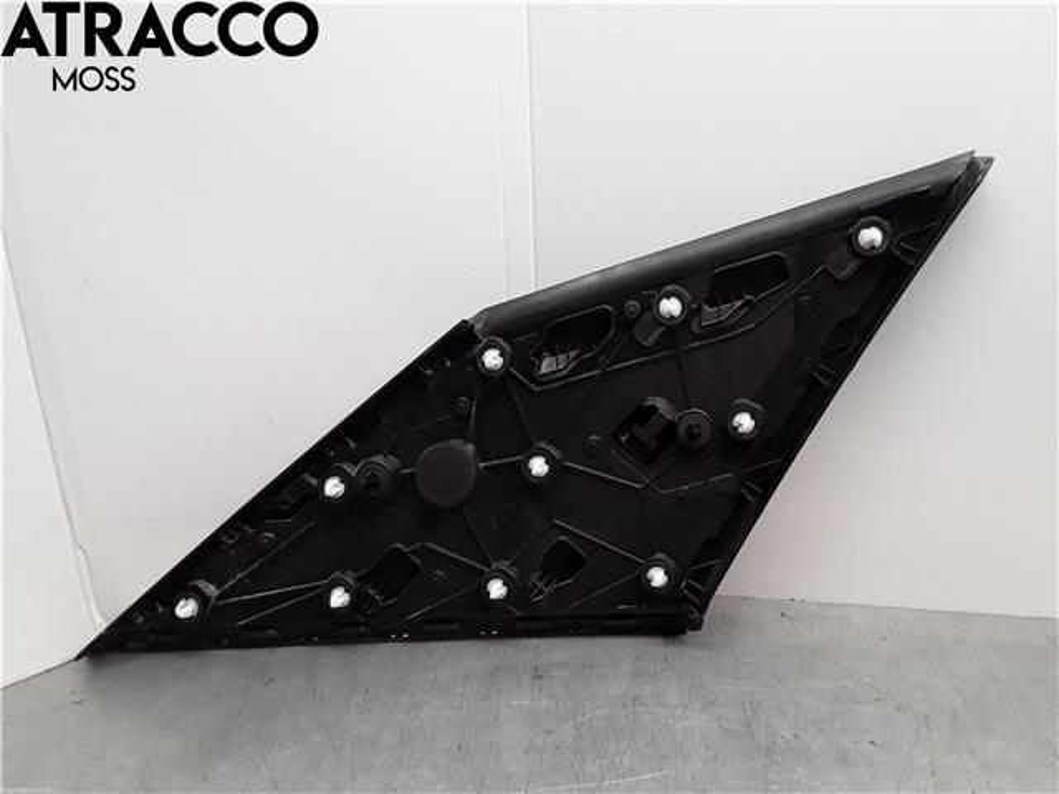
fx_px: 857
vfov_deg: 49.7
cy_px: 397
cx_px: 530
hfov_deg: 63.4
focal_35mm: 28
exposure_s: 1/100
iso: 80
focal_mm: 2.91
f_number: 1.9
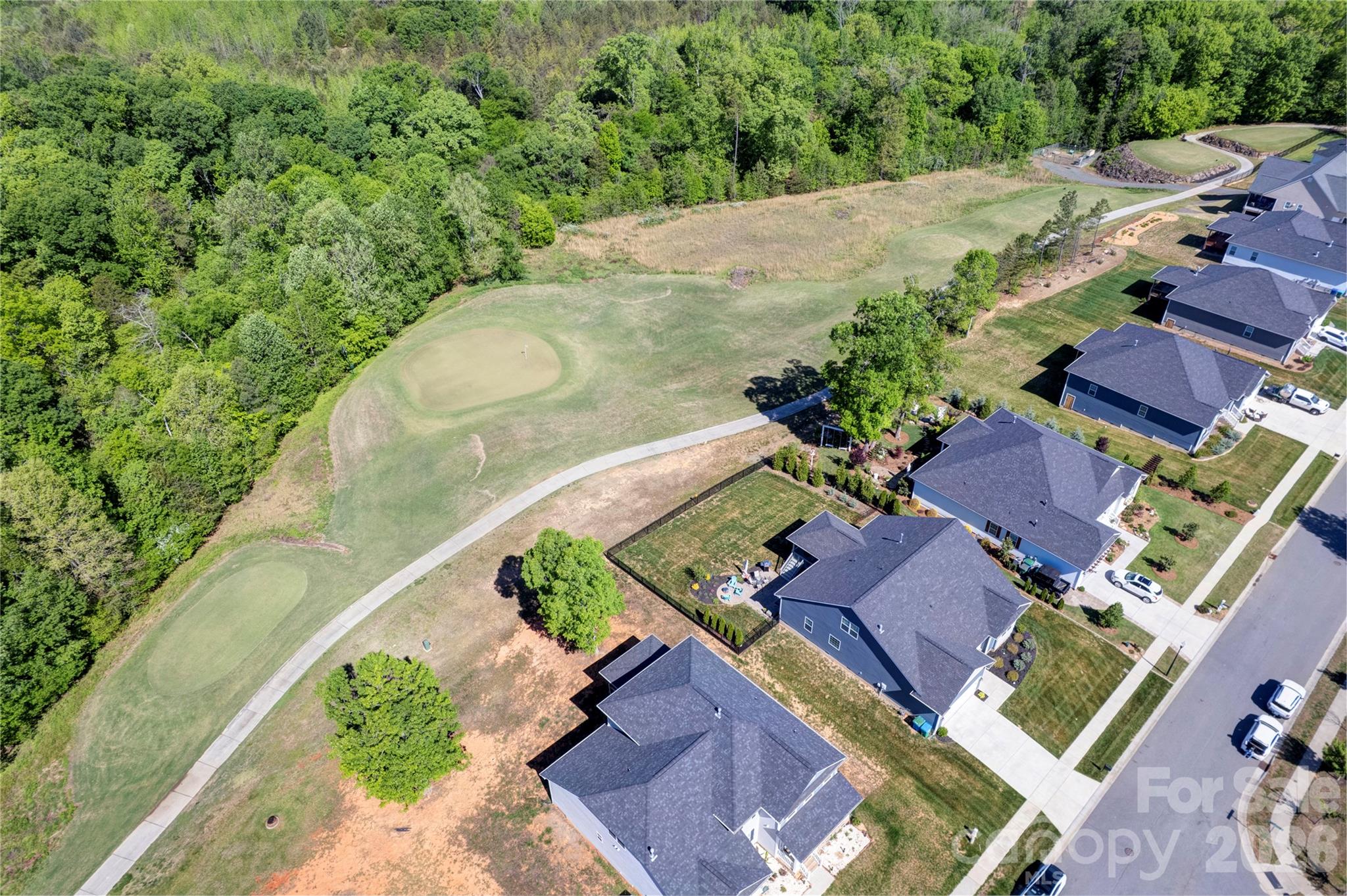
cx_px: 674
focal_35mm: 22
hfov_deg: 78.6
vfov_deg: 57.2
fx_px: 823
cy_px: 448
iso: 100
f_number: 2.8
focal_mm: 8.4
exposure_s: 1/1250
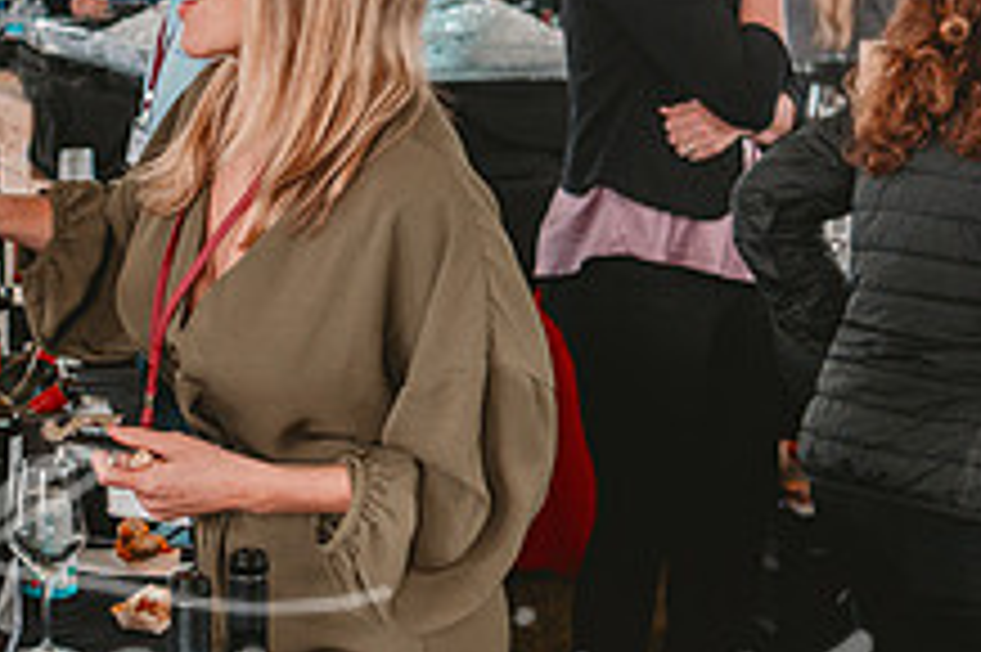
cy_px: 193
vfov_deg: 13.5
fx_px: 2750
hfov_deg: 19.2
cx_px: -148
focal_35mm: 101
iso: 400
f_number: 3.5
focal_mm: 38
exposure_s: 1/200
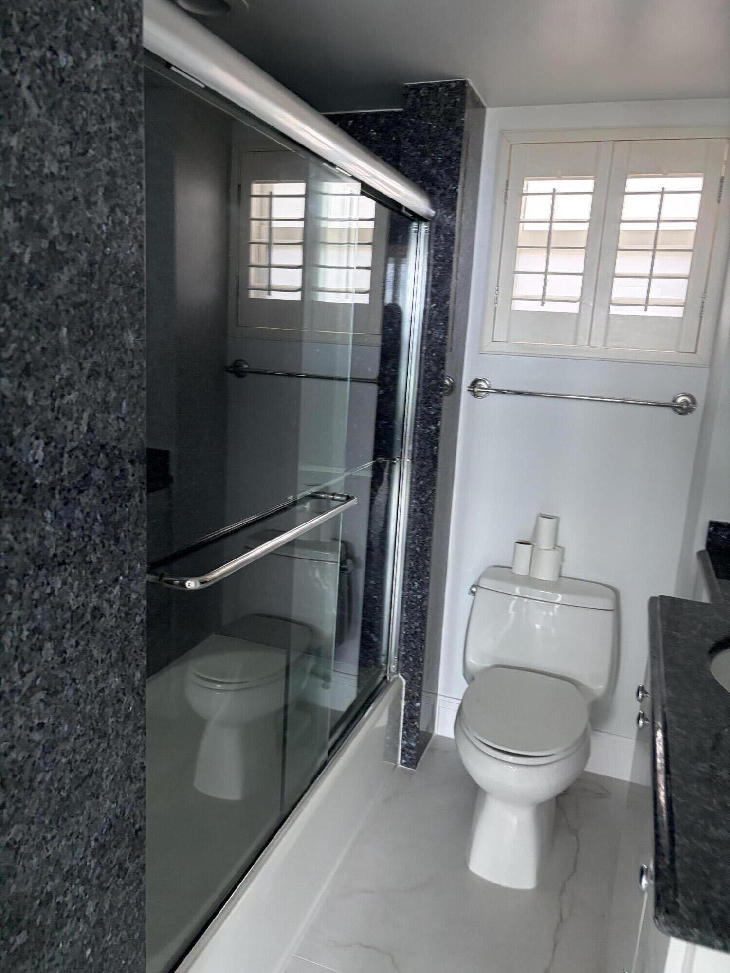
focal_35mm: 26
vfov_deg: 67.3
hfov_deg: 53.1
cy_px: 486
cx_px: 365
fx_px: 731
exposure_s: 1/120
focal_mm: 5.96
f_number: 1.6
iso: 200
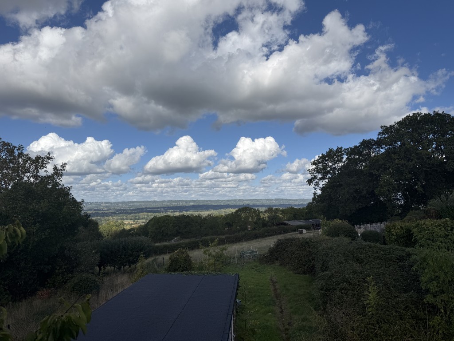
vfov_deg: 56.8
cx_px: 227
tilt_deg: +3.8
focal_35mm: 24
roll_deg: +0.0
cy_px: 170
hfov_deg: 71.6
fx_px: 315
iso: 80
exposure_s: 1/10309
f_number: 1.78
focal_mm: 6.76
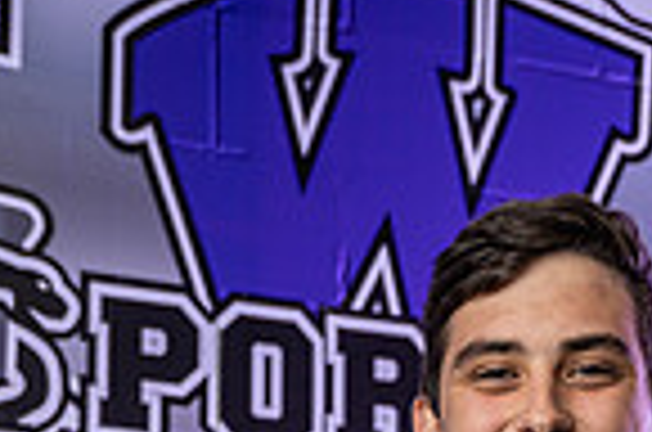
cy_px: 981
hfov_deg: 18.2
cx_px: 436
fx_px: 2024
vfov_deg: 10.7
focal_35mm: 112
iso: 250
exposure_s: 1/250
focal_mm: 36
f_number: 4.5
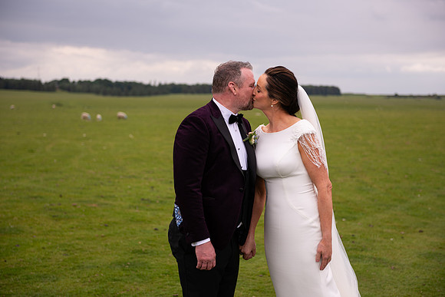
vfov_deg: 21.9
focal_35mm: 62
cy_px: 148
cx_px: 222
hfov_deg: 32.4
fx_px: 767
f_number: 3.5
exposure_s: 1/320
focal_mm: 62
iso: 64
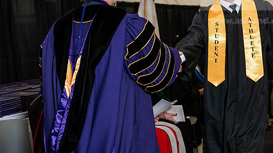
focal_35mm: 100
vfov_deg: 12.1
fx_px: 724
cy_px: 34
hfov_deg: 21.3
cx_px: 181
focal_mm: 70
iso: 1250
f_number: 4.5
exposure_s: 1/200
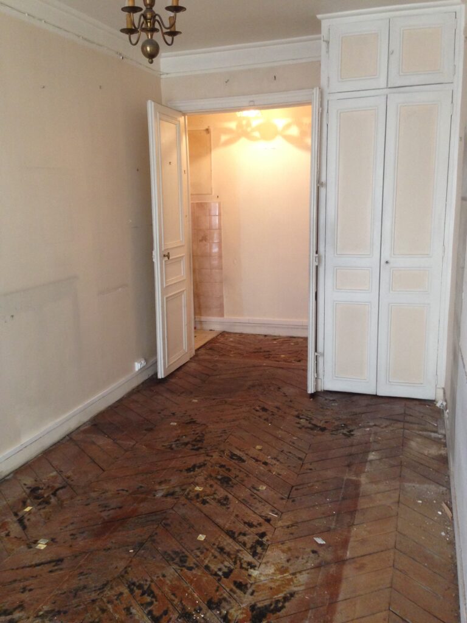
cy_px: 312
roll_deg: +0.7
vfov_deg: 55.4
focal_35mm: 33
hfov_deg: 42.9
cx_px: 234
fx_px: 594
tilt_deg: -10.9
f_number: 2.4
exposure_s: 1/20
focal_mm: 4.12
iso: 160
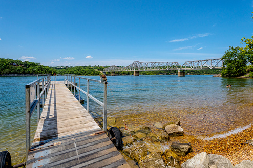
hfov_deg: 93.3
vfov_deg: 69.9
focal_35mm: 17
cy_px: 70
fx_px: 119
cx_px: 126
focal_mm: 14
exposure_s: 1/2000
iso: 400
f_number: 9
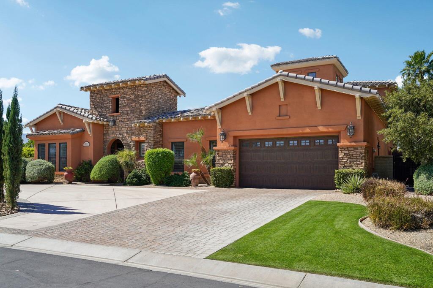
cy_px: 144
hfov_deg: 60.3
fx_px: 373
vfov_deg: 42.3
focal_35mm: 31
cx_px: 216
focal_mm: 31
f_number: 8
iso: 100
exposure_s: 1/250
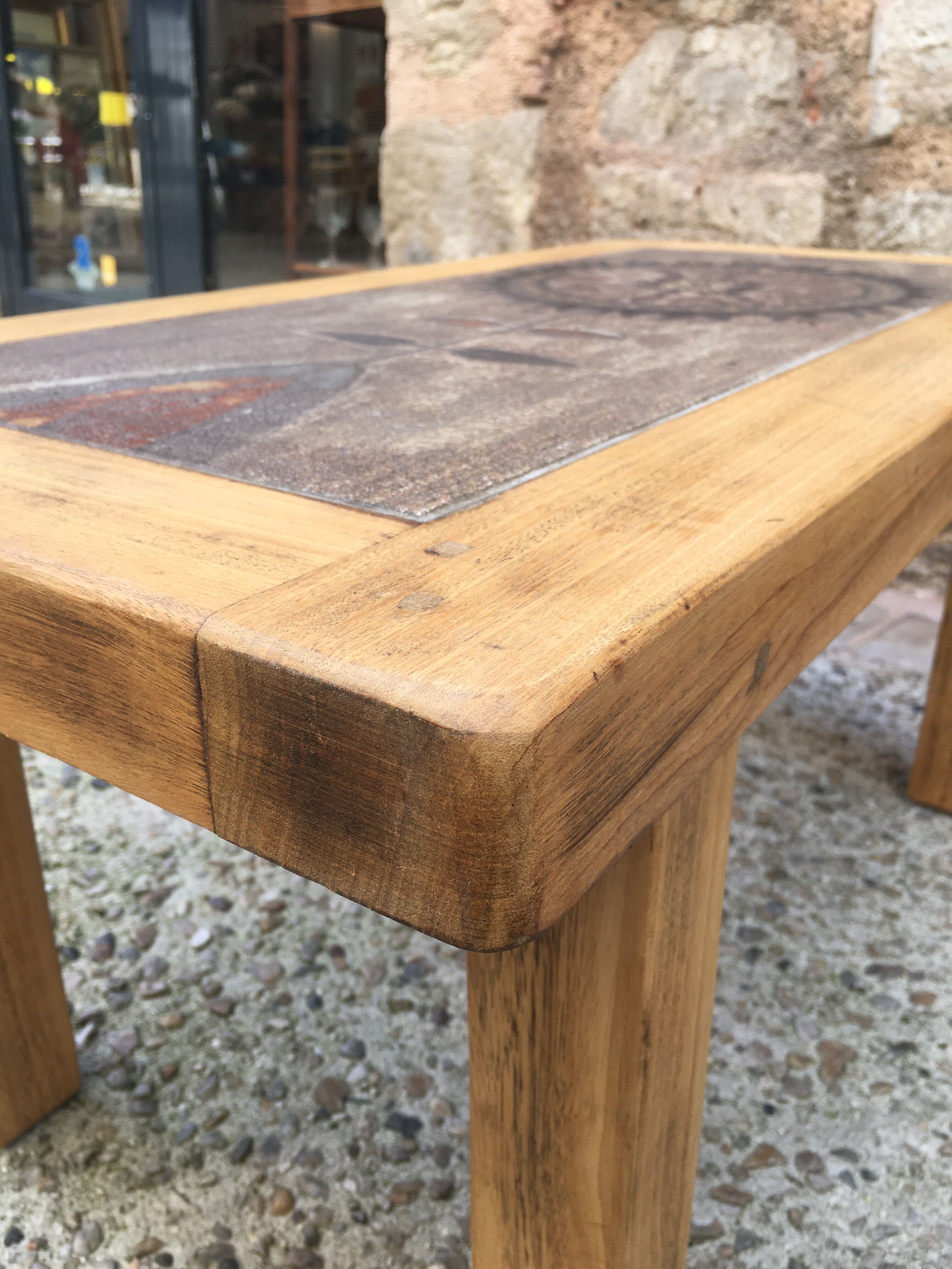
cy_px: 634
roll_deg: -3.1
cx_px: 476
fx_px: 1063
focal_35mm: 29
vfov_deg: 61.7
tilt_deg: -20.6
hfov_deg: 48.2
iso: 25
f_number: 2.2
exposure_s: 1/144
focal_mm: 4.15
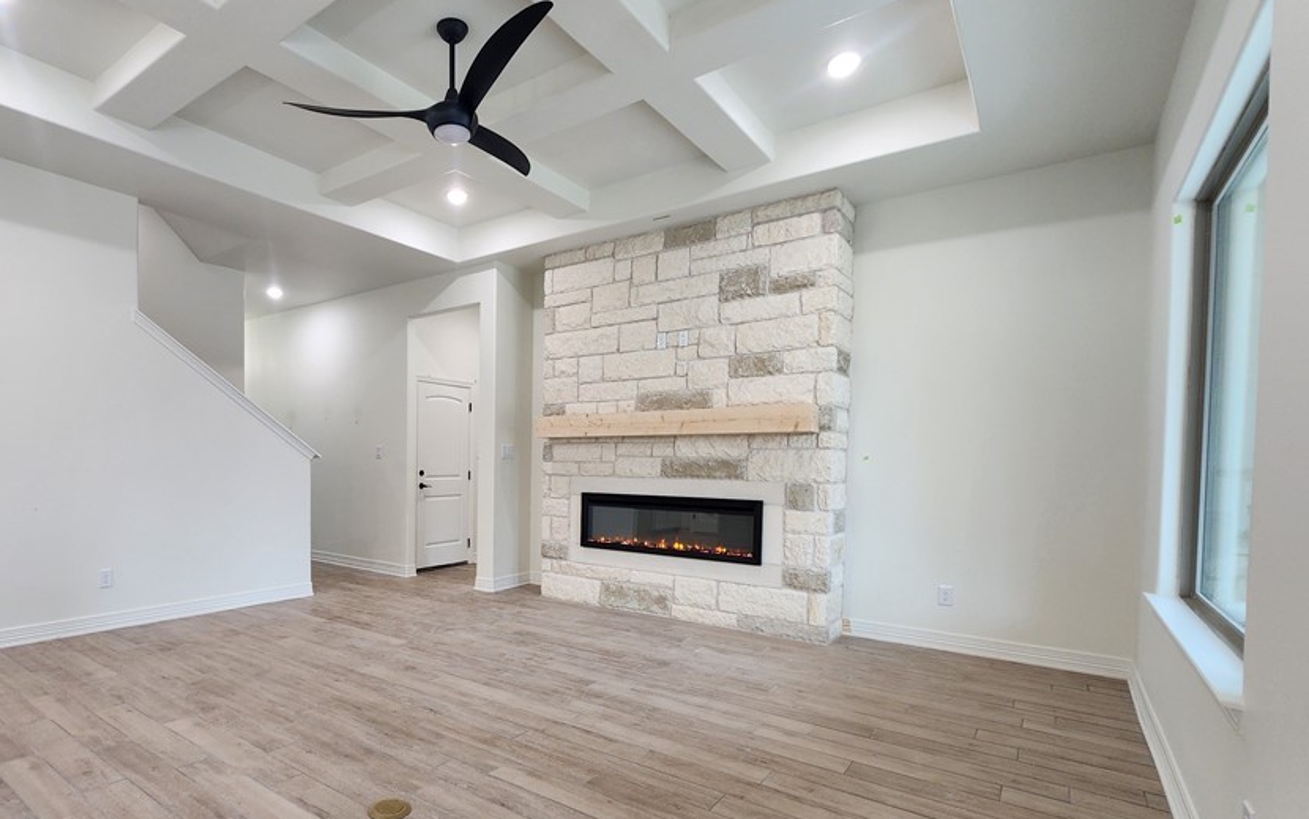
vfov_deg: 67.4
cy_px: 489
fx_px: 607
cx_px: 527
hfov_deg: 93.2
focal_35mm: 17
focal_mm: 2.2
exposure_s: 1/60
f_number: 2.2
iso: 160
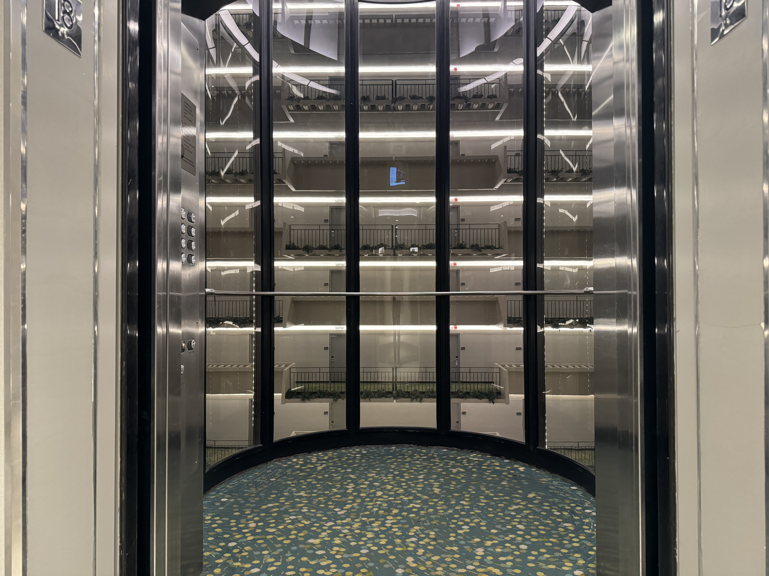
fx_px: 533
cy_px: 288
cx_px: 384
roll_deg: +0.2
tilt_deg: +0.5
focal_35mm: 24
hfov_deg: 71.6
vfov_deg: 56.8
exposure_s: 1/60
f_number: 1.78
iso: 640
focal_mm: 6.76
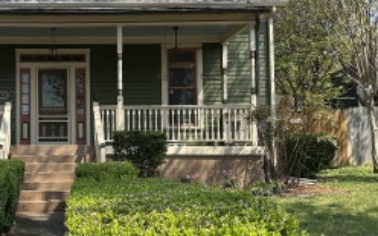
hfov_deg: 34.4
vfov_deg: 22.7
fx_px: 587
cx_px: 66
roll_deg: +0.5
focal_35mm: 57
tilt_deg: +3.1
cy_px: 131
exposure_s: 1/1531
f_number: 1.5
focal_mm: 5.7
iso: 50
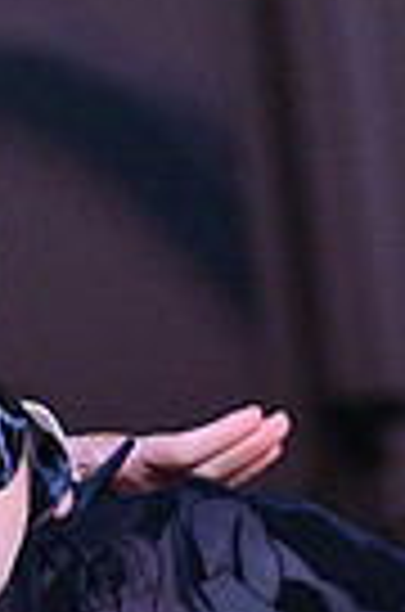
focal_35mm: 856
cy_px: 945
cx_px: -232
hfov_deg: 1.6
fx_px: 14518
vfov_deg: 2.4
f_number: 8
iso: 4000
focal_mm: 200
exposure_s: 1/400
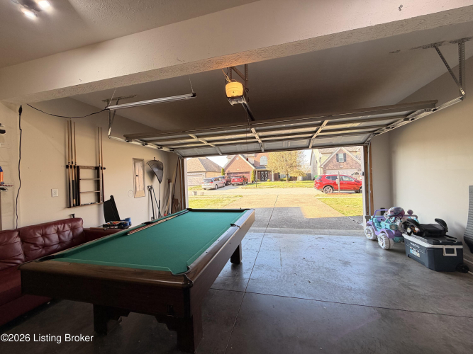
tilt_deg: -0.7
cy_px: 177
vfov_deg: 85.7
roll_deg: +3.3
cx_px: 236
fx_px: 191
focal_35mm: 14
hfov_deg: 102.1
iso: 50
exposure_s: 1/120
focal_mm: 2.22
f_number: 2.2
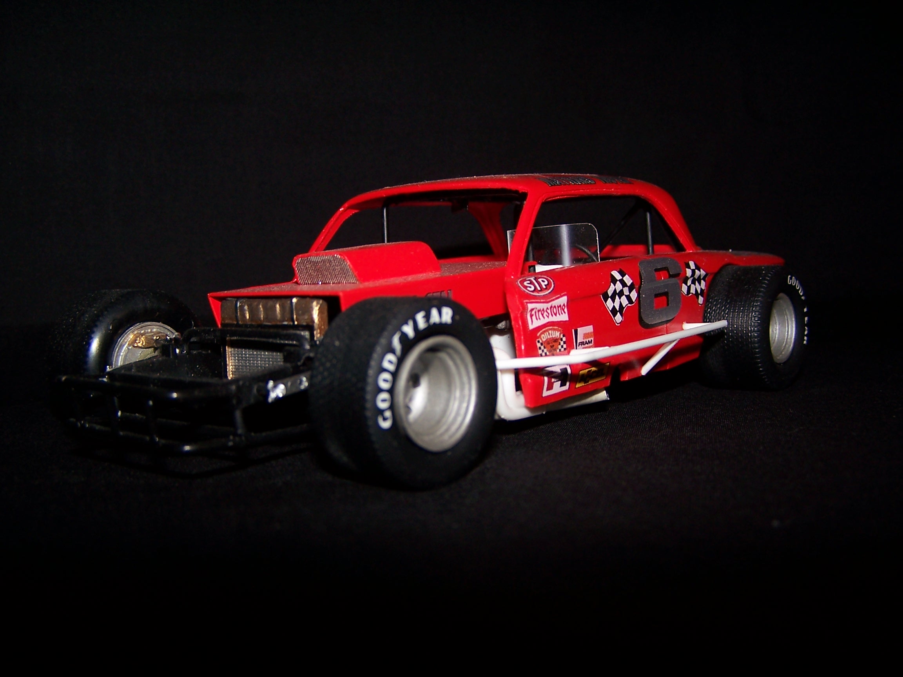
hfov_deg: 49.0
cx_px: 452
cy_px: 338
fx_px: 991
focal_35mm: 38
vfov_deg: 37.7
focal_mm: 6.3
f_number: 2.8
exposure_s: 1/60
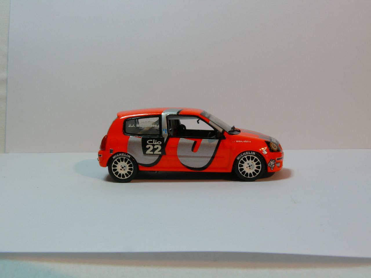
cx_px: 186
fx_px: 429
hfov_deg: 46.8
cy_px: 139
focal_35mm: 40
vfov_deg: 36.0
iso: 100
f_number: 11
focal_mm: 8.5
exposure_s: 1/4
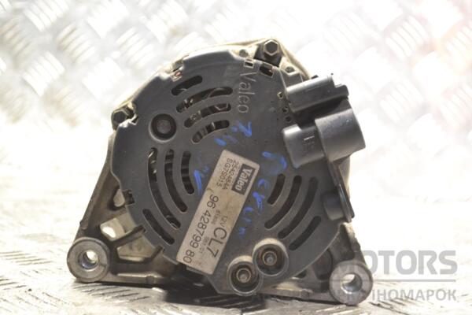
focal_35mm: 68
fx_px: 885
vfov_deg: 20.2
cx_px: 236
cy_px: 158
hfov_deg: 29.9
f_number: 5.3
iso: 3200
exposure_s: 1/80
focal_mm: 45
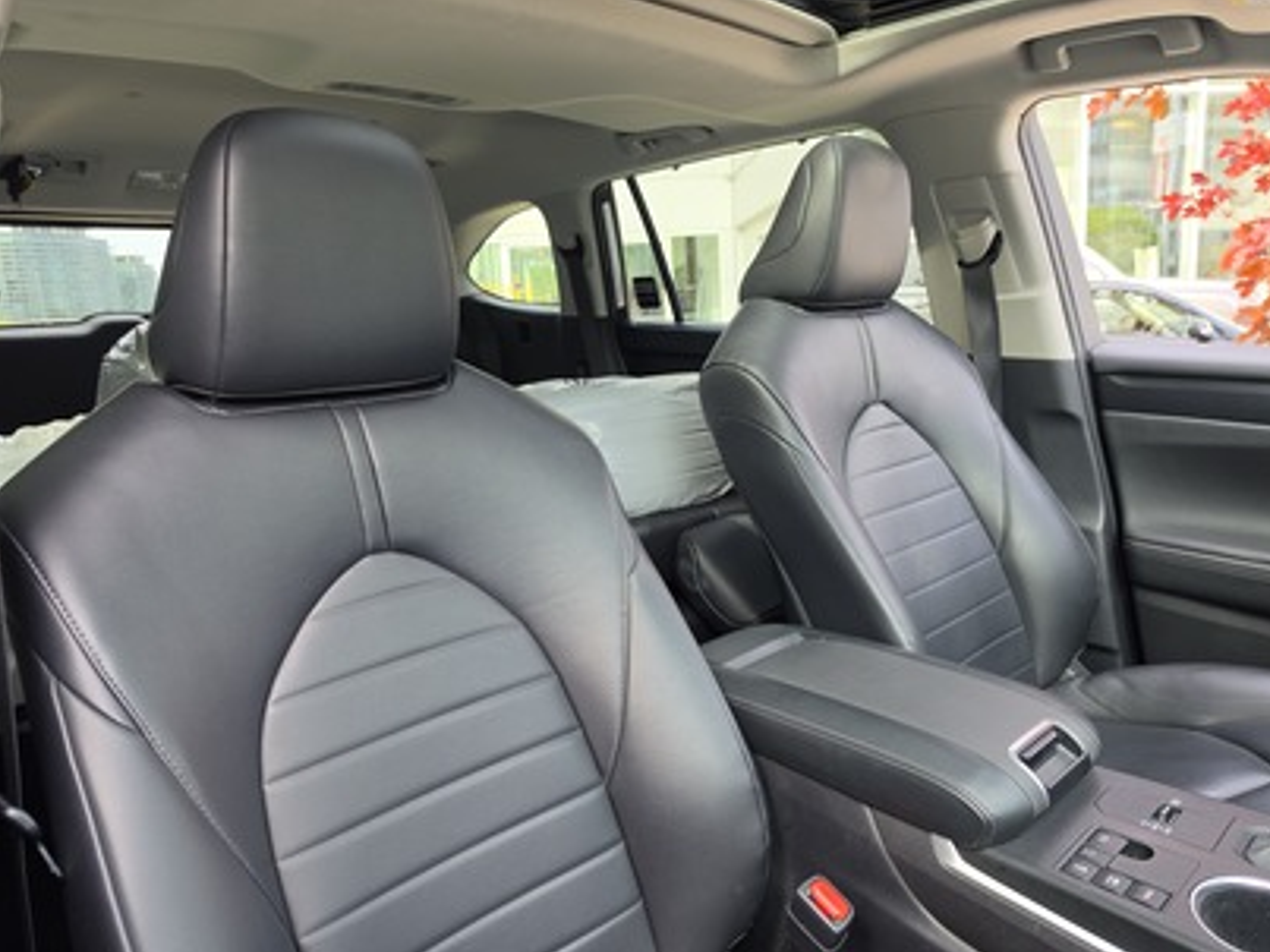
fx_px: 880
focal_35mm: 24
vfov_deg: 56.8
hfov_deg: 71.6
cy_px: 490
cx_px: 659
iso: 25
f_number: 1.4
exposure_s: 1/180
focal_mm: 6.5
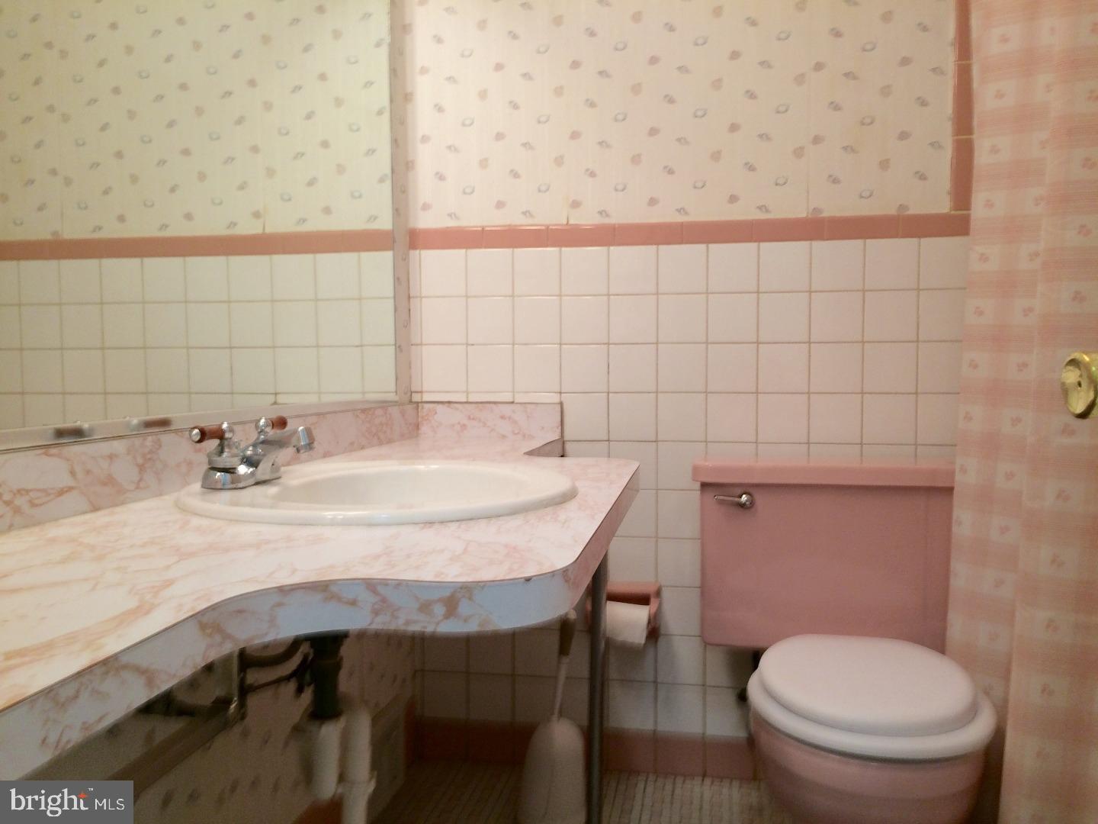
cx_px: 549
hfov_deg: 61.7
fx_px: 920
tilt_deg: -3.0
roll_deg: -0.8
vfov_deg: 48.2
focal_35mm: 29
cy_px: 412
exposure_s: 1/30
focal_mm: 4.15
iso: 50
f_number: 2.2
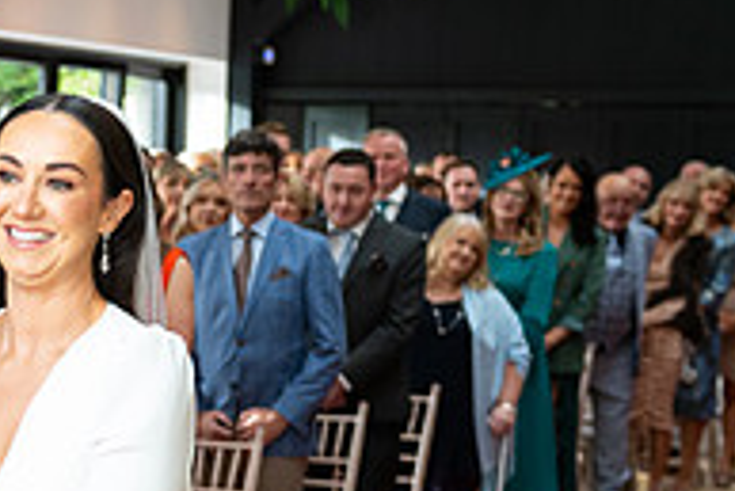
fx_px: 2329
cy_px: 341
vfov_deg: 12.0
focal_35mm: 114
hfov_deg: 17.2
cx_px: -110
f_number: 3.5
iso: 640
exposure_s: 1/160
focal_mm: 38
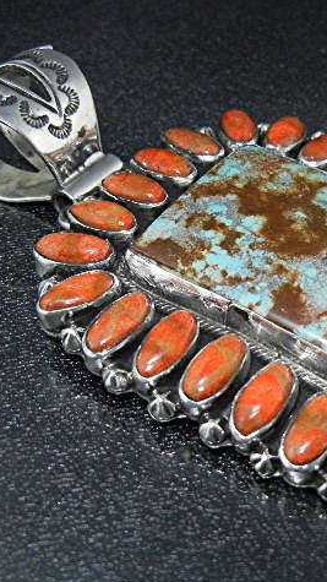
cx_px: 239
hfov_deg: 18.2
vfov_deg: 31.9
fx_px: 1018
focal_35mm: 66
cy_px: 293
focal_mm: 8.1
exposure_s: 1/30
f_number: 7.6
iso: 767
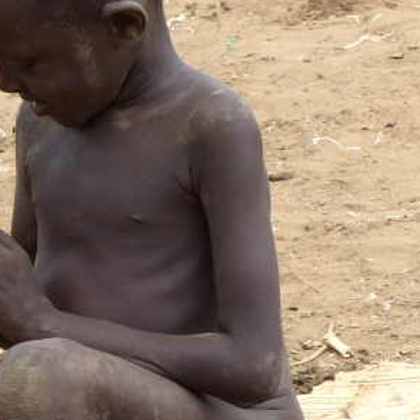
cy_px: 349
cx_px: -116
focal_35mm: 364
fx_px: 4997
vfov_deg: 4.8
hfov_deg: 4.8
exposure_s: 1/500
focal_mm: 21.8
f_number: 4
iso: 100
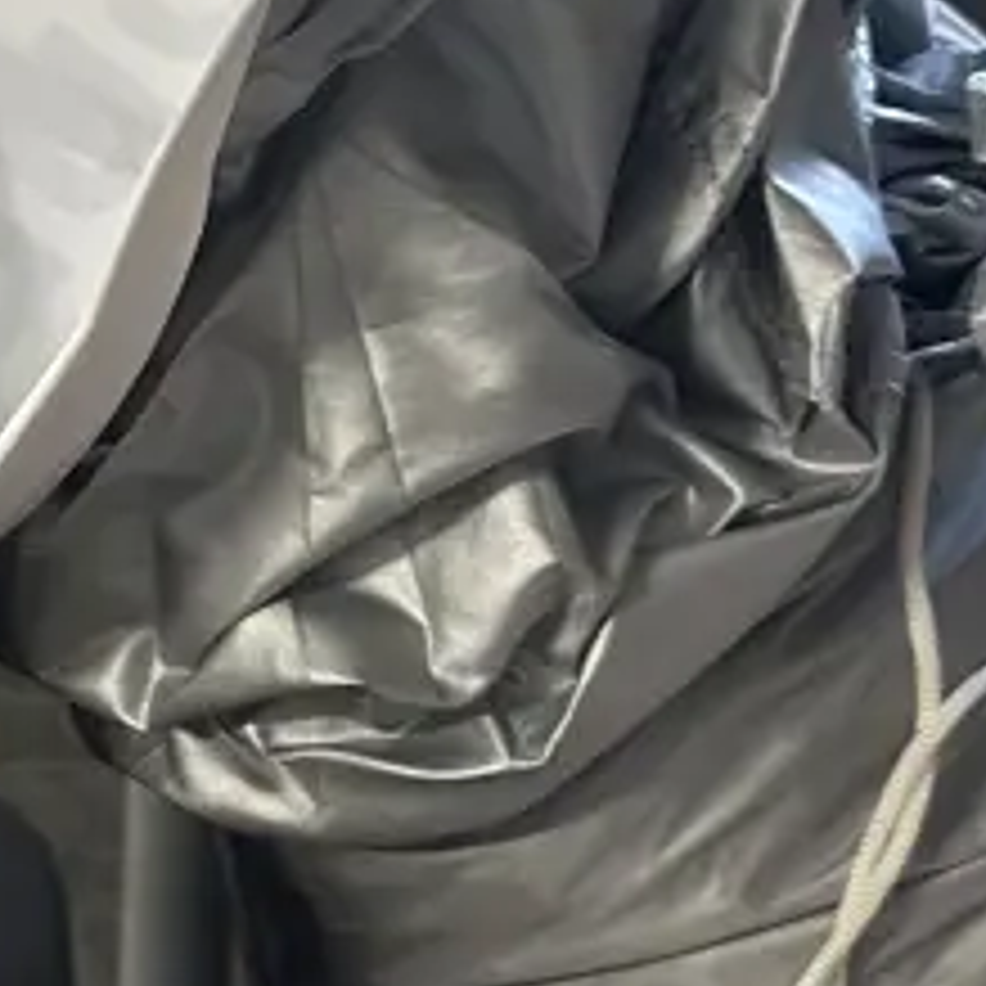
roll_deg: -0.7
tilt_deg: -29.1
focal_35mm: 99
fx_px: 3190
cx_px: -176
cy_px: 450
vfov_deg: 17.6
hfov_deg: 16.9
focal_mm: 6.86
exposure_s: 1/50
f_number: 1.78
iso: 200
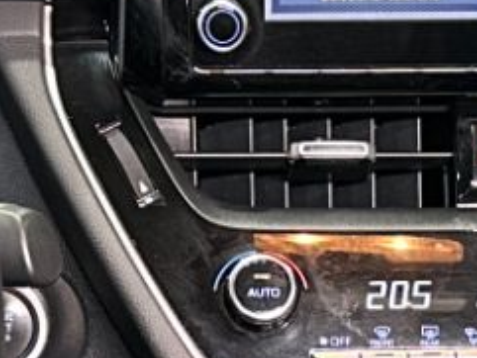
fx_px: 2633
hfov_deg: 10.3
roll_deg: -1.7
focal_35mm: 191
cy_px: 635
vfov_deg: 7.6
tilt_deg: -30.8
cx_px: 344
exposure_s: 1/60
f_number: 1.78
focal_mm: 6.86
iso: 800
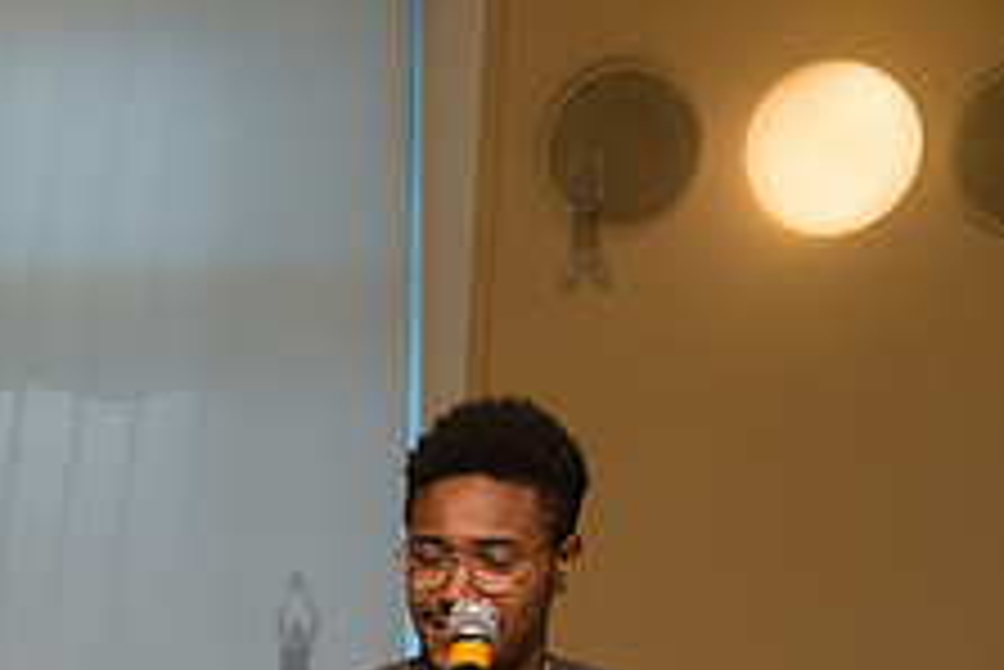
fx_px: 2902
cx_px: -288
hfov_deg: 18.3
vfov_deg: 12.8
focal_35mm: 104
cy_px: 866
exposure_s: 1/500
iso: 2500
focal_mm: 40
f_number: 3.5
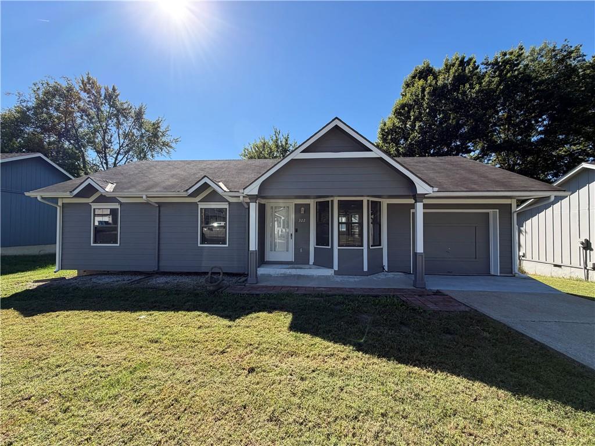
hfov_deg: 102.1
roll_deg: -0.3
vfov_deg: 85.7
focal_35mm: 14
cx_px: 298
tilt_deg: +1.6
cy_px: 223
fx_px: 241
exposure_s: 1/770
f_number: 2.2
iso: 40
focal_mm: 2.22
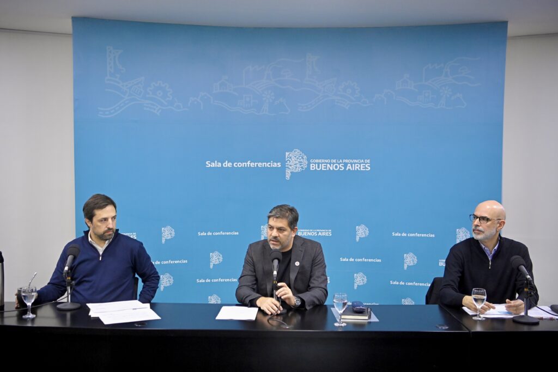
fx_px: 651
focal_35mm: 42
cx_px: 279
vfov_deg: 31.9
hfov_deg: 46.4
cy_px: 186
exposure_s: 1/400
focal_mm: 42
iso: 5000
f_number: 2.8
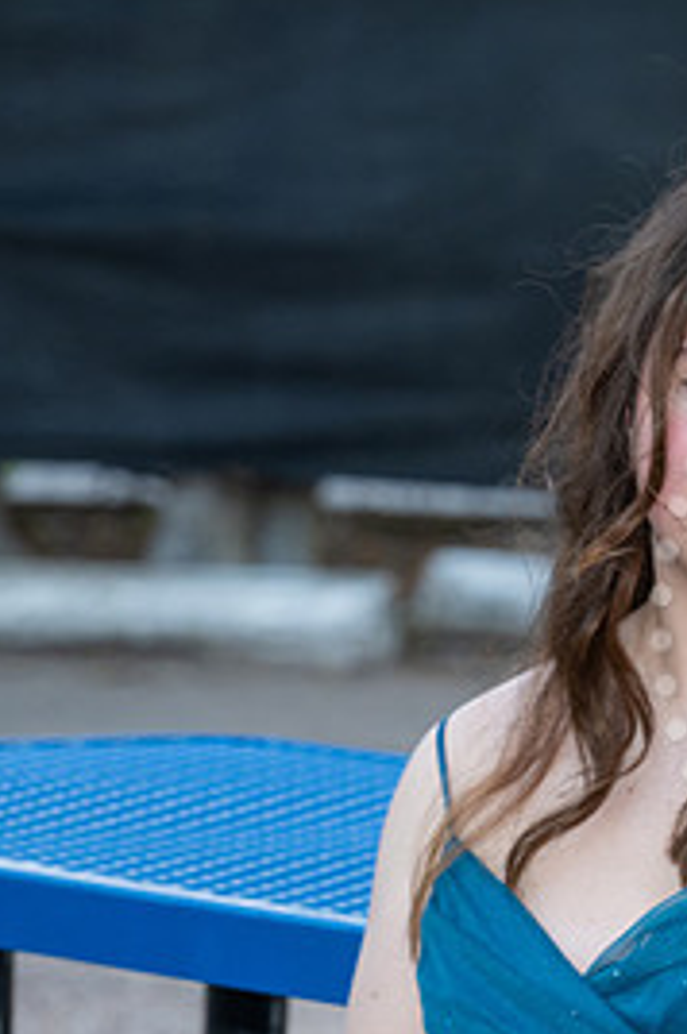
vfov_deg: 6.7
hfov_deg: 4.5
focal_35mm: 306
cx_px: 1019
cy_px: 656
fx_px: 8781
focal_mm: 120
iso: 640
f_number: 5.6
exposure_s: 1/60
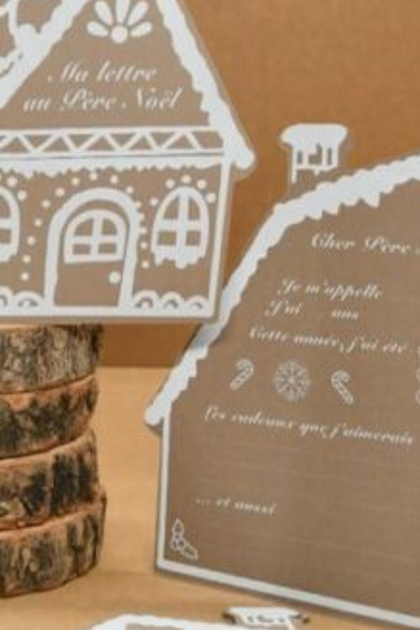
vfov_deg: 19.3
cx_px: -92
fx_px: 1857
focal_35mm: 106
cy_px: 342
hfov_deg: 12.6
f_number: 5.6
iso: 800
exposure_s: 1/125
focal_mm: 23
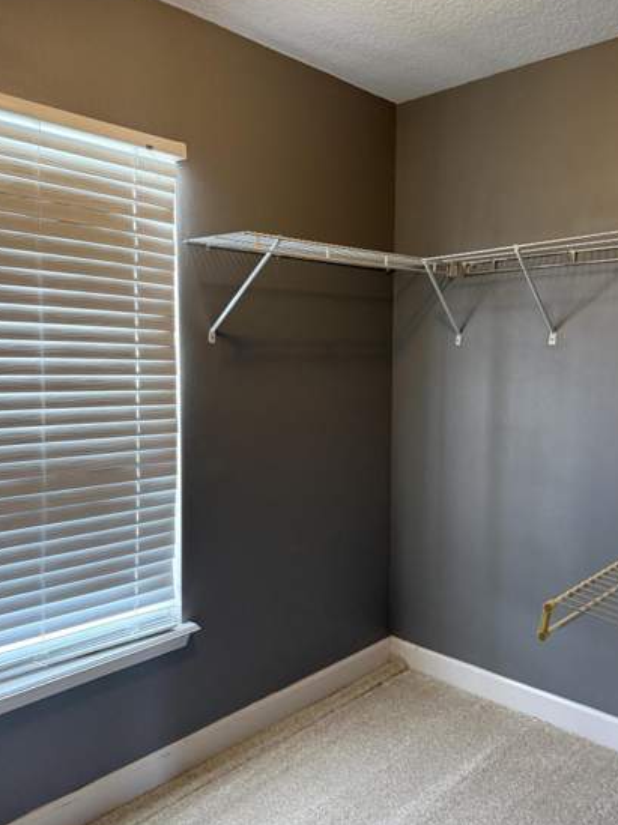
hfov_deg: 49.7
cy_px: 410
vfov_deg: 63.5
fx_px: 667
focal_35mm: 28
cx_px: 326
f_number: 1.78
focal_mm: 6.76
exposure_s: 1/60
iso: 320
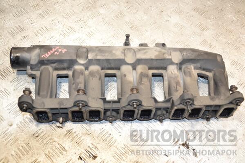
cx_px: 122
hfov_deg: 43.6
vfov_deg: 29.9
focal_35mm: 45
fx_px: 306
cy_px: 82
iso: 800
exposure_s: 1/160
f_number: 5
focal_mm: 30
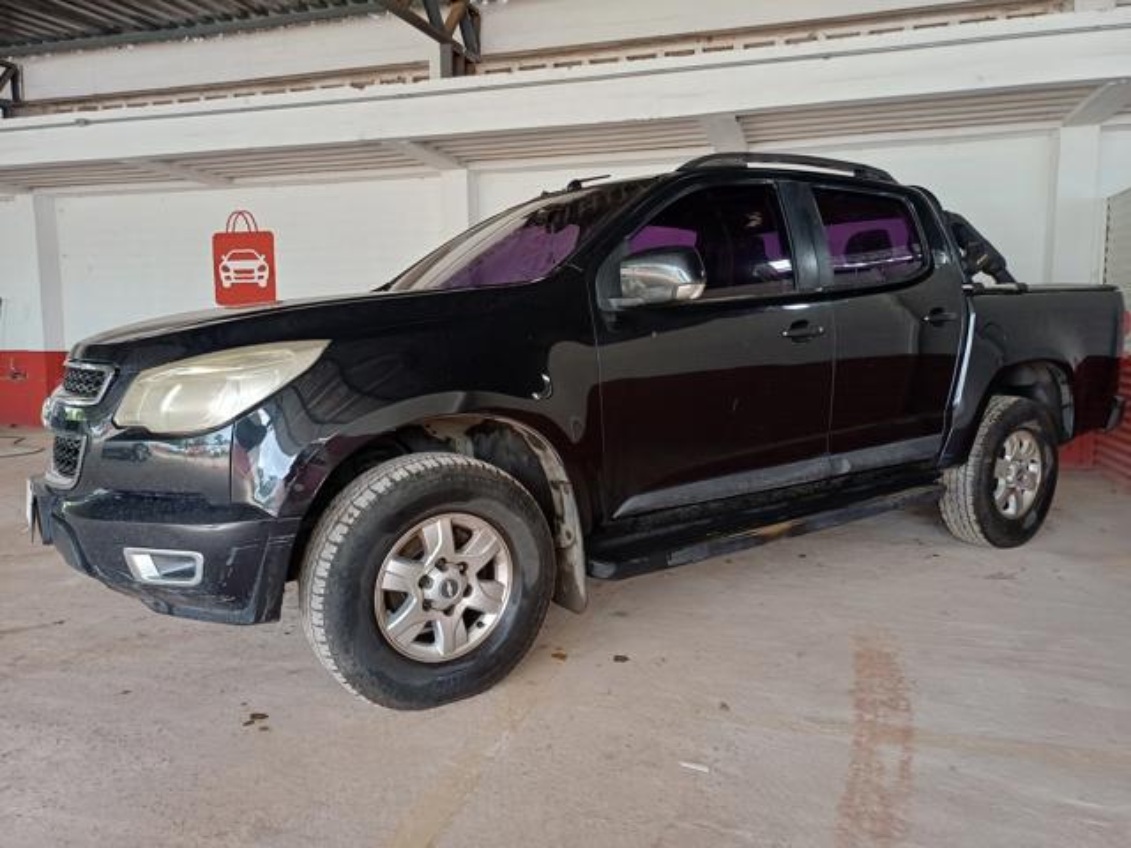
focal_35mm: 25
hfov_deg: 69.4
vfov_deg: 54.9
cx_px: 566
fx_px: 817
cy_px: 424
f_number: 1.8
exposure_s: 1/50
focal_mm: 4.65
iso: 160
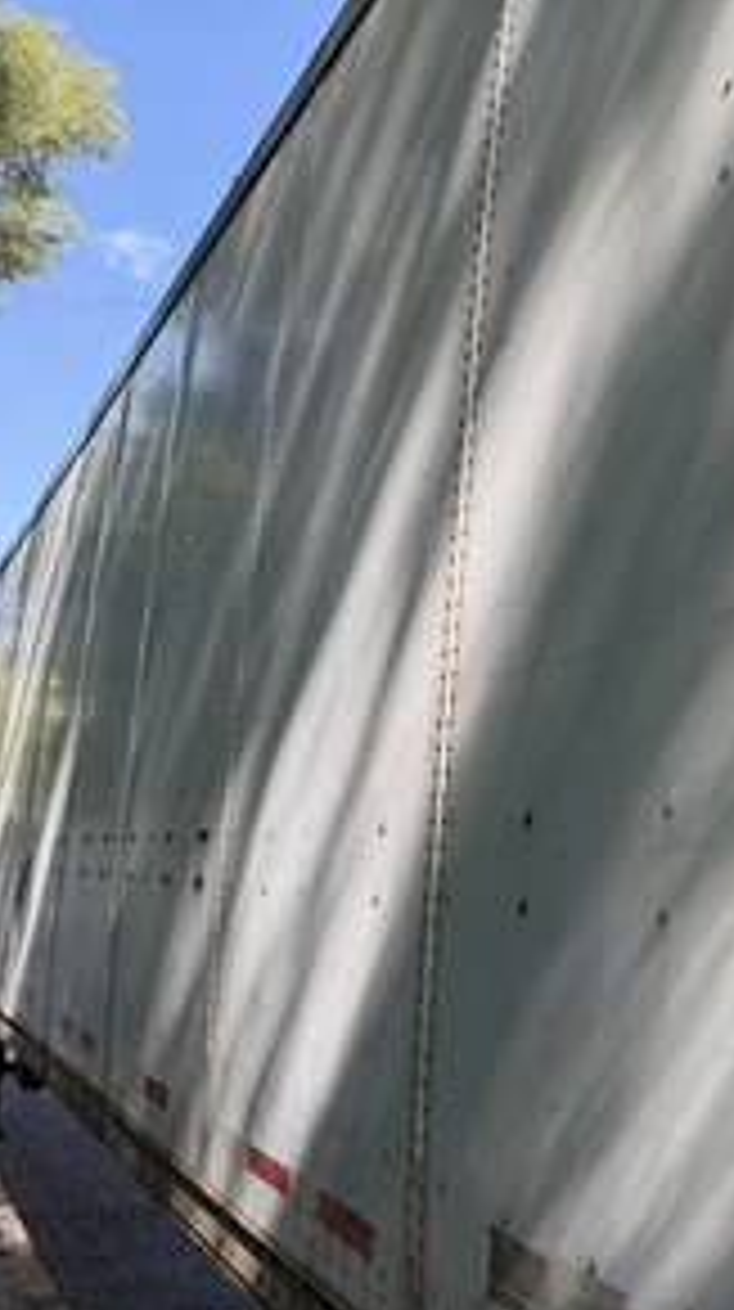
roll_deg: -0.2
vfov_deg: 55.3
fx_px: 1250
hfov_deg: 30.3
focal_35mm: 36
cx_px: 748
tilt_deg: +12.3
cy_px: 671
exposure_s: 1/478
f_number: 1.78
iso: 80
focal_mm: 6.76
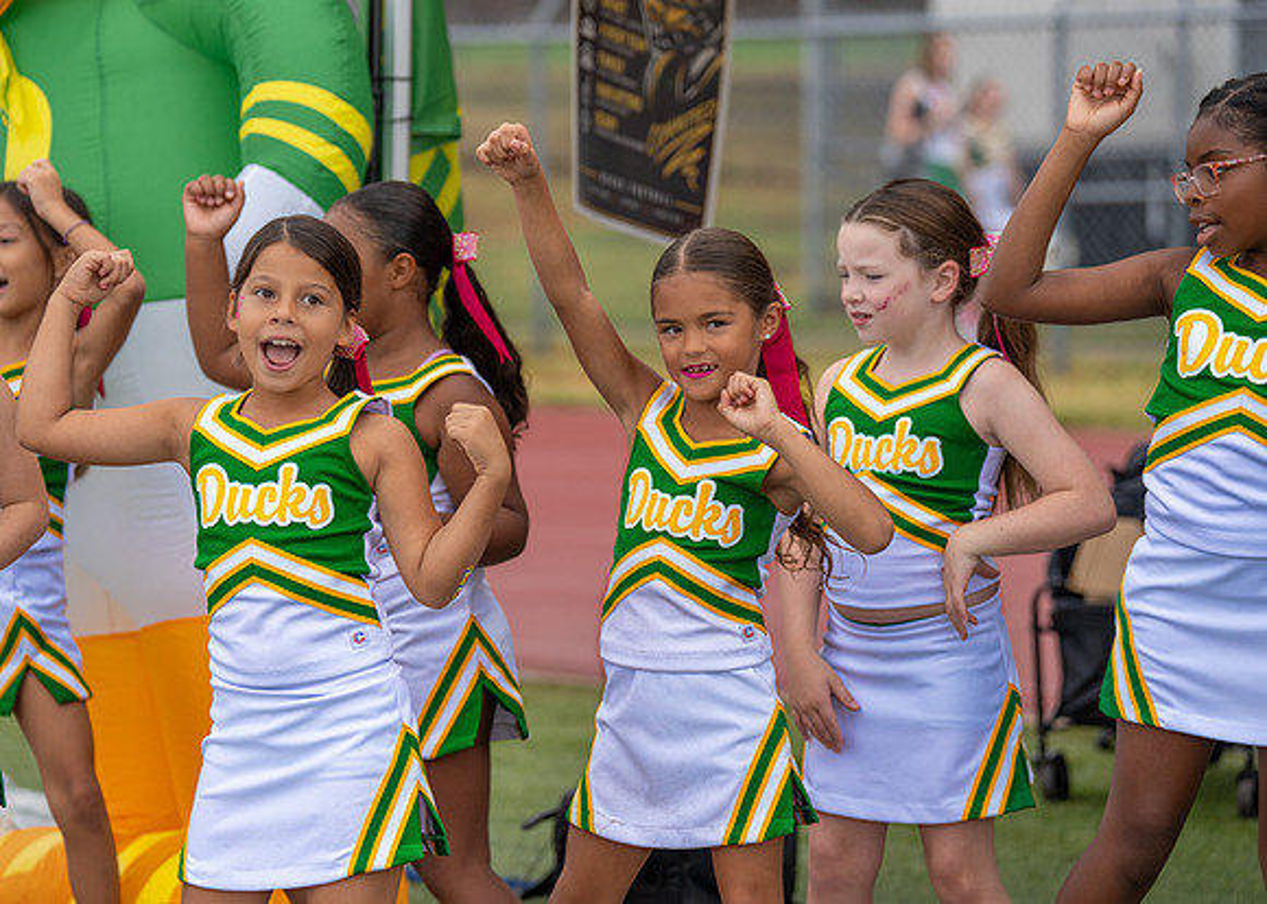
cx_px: 588
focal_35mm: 117
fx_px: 4222
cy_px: 452
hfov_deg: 17.1
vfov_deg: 12.2
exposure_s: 1/1250
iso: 500
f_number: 2.8
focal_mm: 112
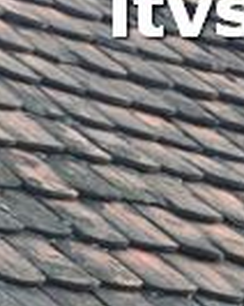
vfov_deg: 3.5
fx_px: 5040
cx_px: -350
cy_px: 590
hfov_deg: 2.7
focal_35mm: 557
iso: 1000
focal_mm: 62
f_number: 4.5
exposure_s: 1/1000
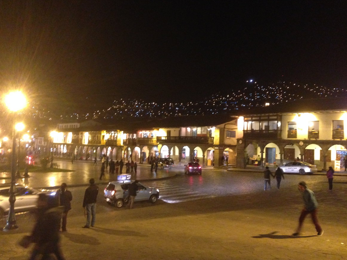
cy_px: 128
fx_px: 341
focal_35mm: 34
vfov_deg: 41.8
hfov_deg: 53.9
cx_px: 170
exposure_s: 1/15
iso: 640
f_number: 2.4
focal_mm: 4.12
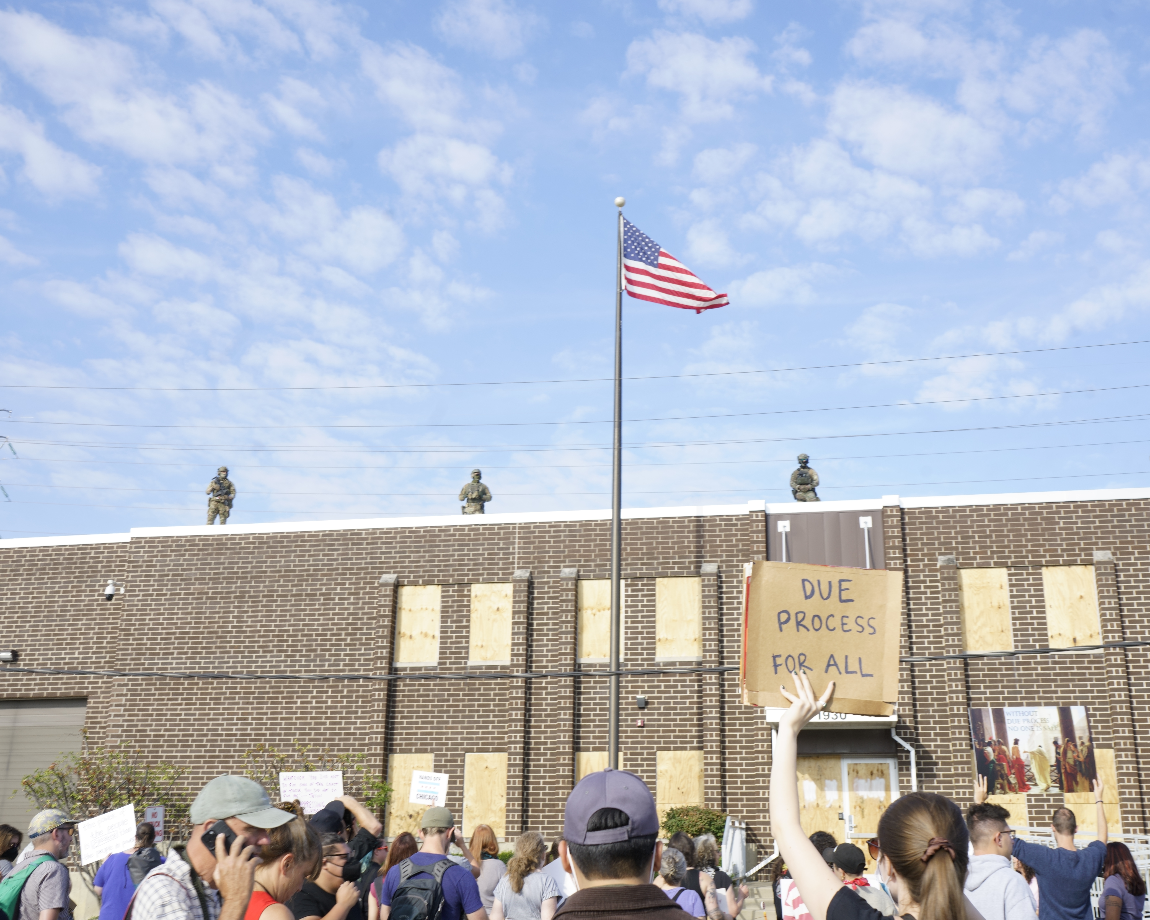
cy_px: 450
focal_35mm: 37
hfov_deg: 49.0
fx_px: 1259
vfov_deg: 40.1
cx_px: 620
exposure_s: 1/125
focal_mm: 32
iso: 125
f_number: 9
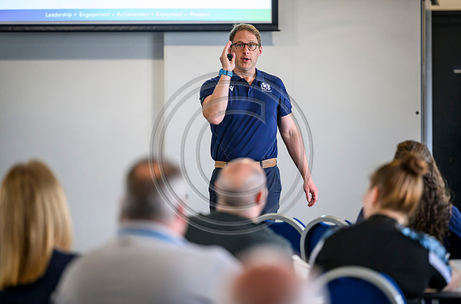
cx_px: 258
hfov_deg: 10.5
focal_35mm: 196
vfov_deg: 6.9
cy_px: 132
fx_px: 2508
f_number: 2.8
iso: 2500
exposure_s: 1/500
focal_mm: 175
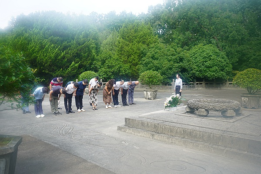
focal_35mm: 30
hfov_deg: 61.9
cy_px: 87
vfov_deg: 43.6
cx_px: 130
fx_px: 217
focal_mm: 30
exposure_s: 1/100
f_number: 6.3
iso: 100
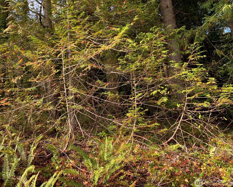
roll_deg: +4.6
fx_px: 193
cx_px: 107
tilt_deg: +13.5
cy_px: 93
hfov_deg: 62.1
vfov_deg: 51.5
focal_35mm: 28
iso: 25
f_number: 1.8
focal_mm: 4.25
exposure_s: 1/368
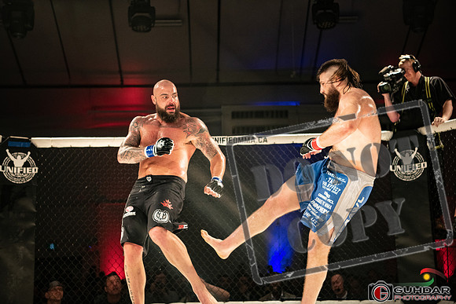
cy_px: 152
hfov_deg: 36.2
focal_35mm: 55
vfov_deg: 24.6
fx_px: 697
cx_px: 228
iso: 2000
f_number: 2.8
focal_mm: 55
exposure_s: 1/1000
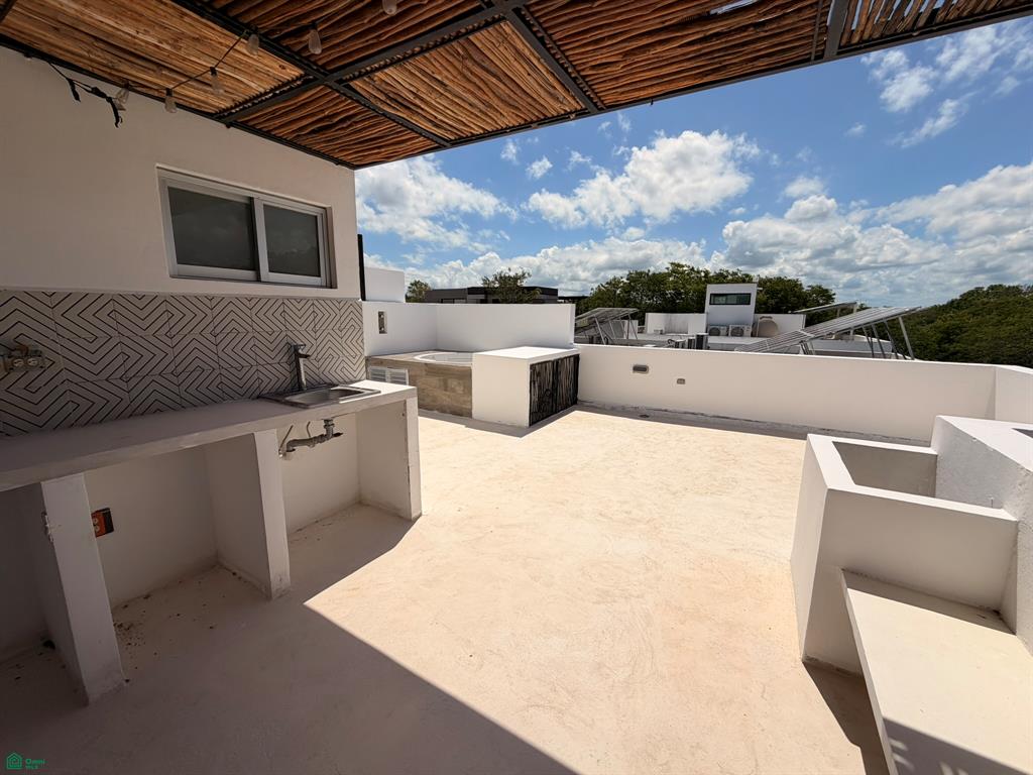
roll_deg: +0.3
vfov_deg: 85.7
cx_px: 516
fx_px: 418
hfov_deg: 102.1
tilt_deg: -8.7
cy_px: 388
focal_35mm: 14
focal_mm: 2.22
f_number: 2.2
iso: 20
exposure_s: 1/2841
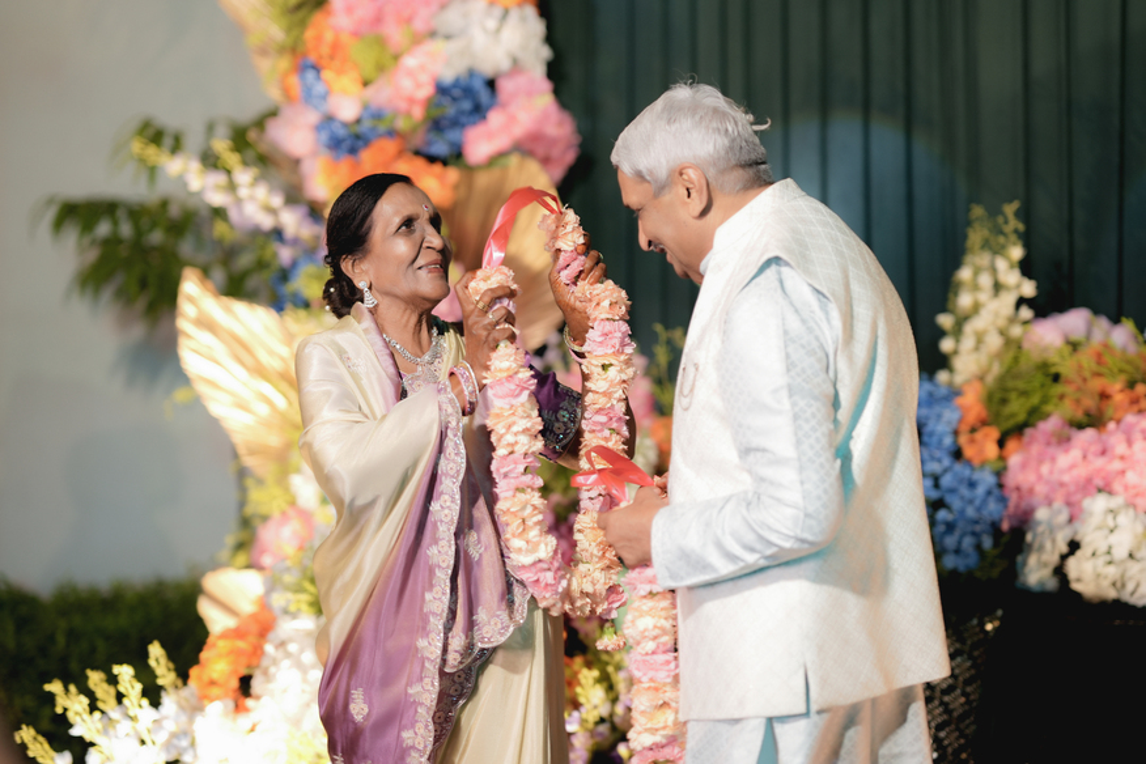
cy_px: 382
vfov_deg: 16.1
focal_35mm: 85
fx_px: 2706
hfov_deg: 23.9
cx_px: 573
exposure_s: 1/200
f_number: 1.8
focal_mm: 85
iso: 500
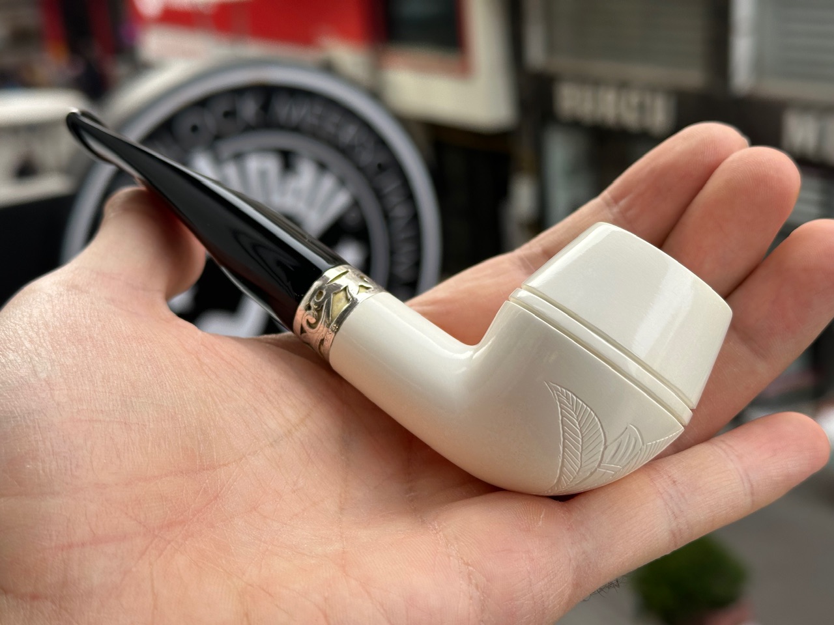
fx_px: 1156
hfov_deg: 39.7
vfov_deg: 30.3
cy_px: 312
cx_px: 417
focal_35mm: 48
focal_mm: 6.86
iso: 64
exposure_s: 1/791
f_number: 1.78
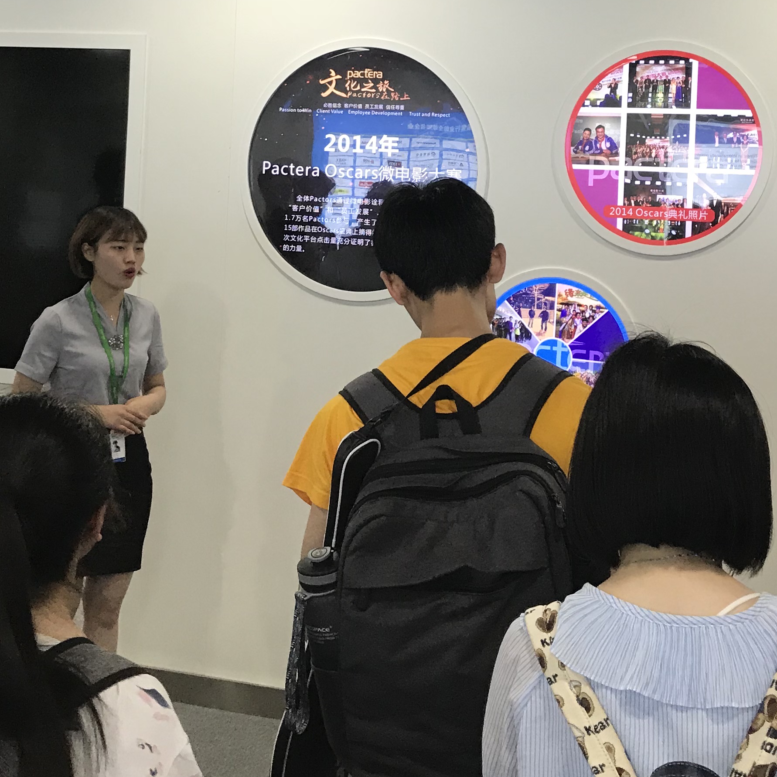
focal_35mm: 56
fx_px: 1422
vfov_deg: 30.1
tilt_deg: +0.7
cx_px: 412
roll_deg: -2.5
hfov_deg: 30.6
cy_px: 200
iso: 40
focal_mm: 3.99
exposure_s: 1/33
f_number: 1.8
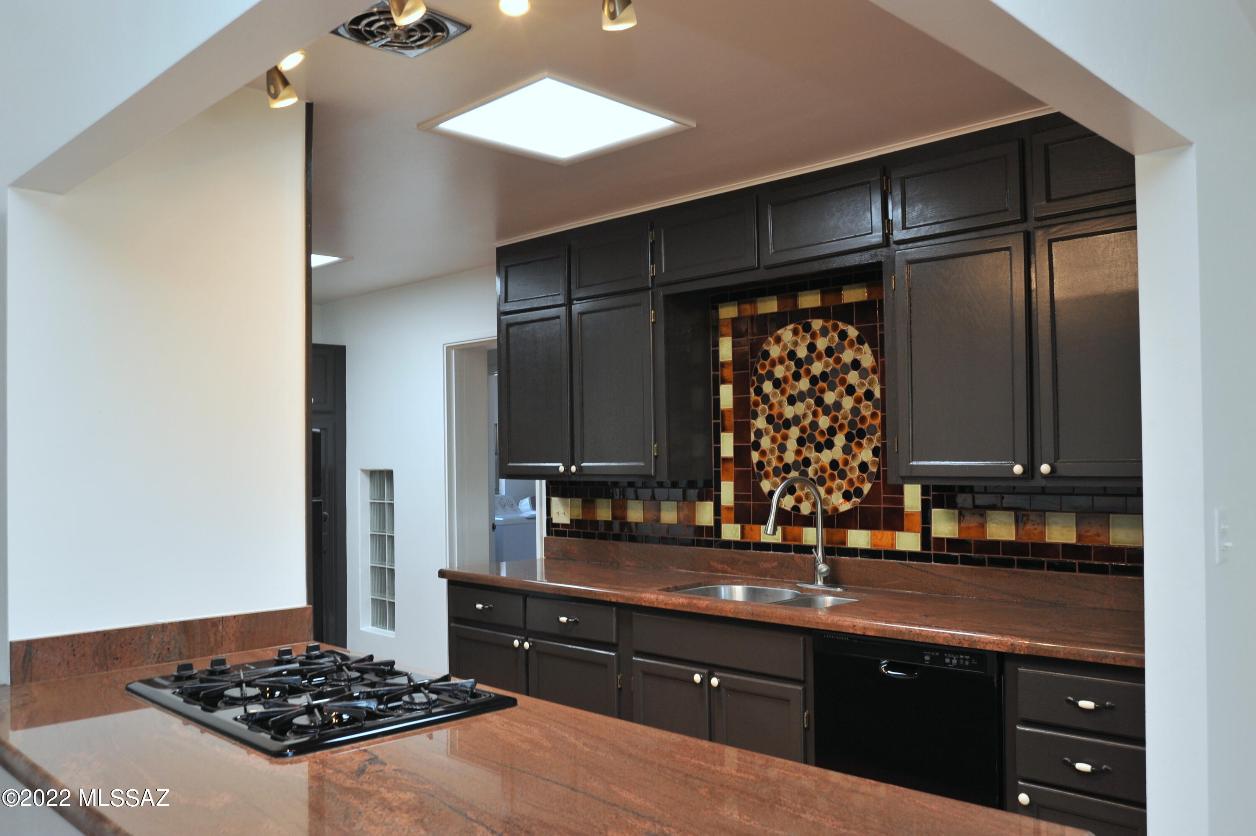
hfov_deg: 62.0
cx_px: 628
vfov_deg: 43.6
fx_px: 1046
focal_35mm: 30
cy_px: 418
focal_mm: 30
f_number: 9
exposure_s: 1/40
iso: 640
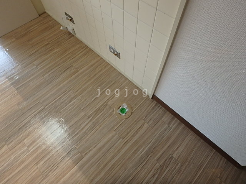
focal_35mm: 21
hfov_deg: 79.0
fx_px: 149
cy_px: 92
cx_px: 123
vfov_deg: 63.4
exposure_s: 1/60
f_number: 3.5
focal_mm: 3.7
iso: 200
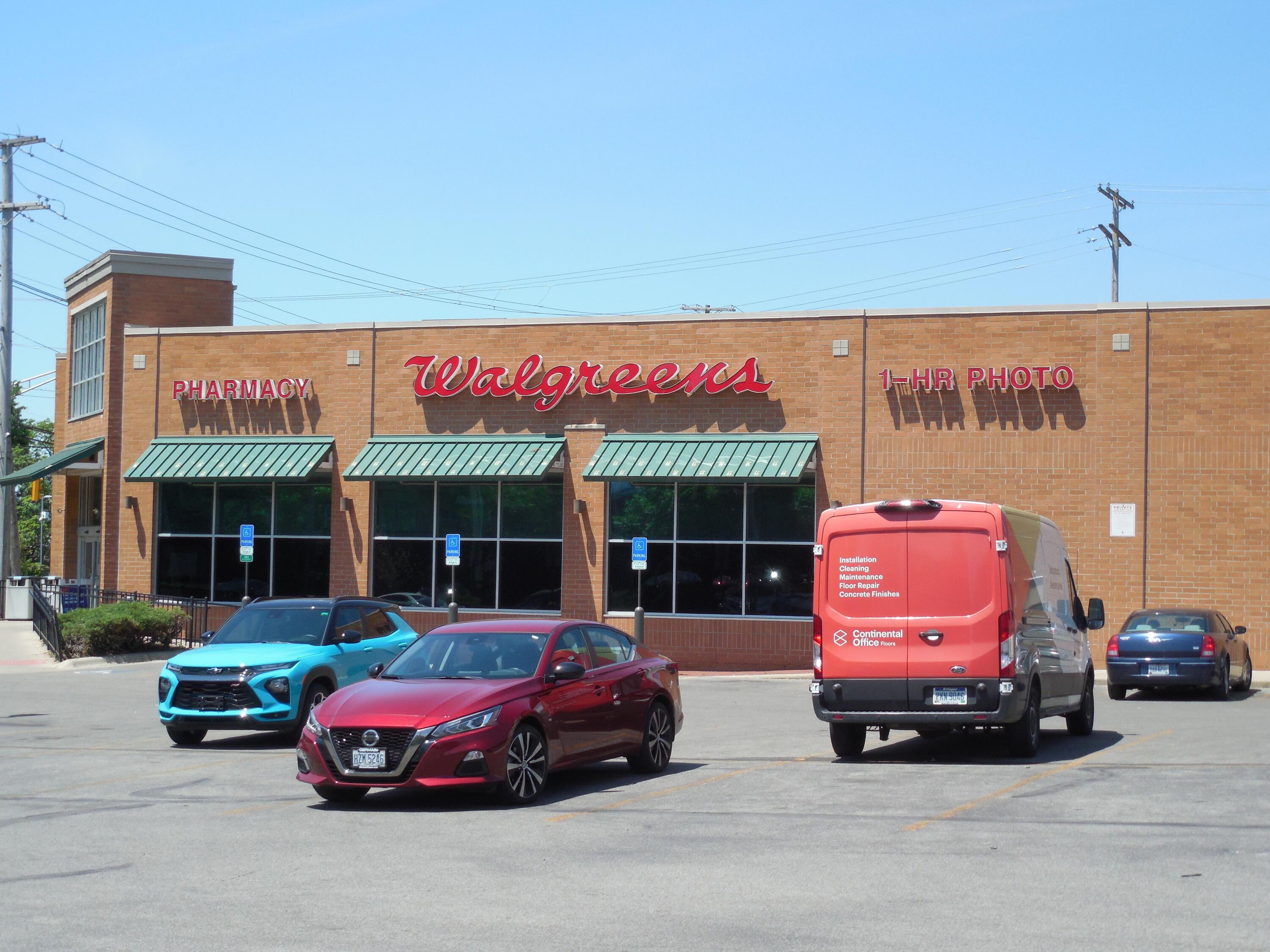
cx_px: 635
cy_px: 476
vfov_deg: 24.0
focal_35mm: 61
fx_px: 2238
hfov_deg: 31.7
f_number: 4.3
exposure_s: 1/640
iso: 125
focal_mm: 11
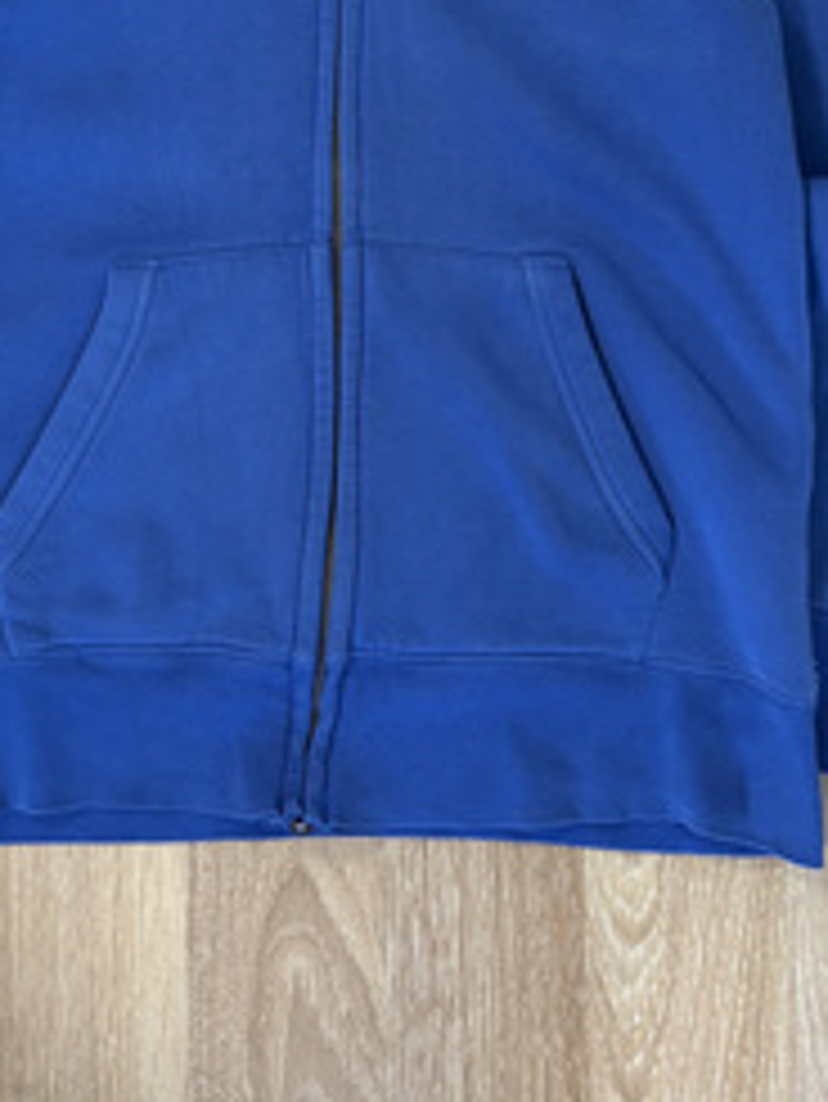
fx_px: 1689
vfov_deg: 33.7
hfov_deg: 27.5
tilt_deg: -79.6
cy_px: 54
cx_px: 313
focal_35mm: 53
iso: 160
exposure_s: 1/60
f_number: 1.6
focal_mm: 5.96
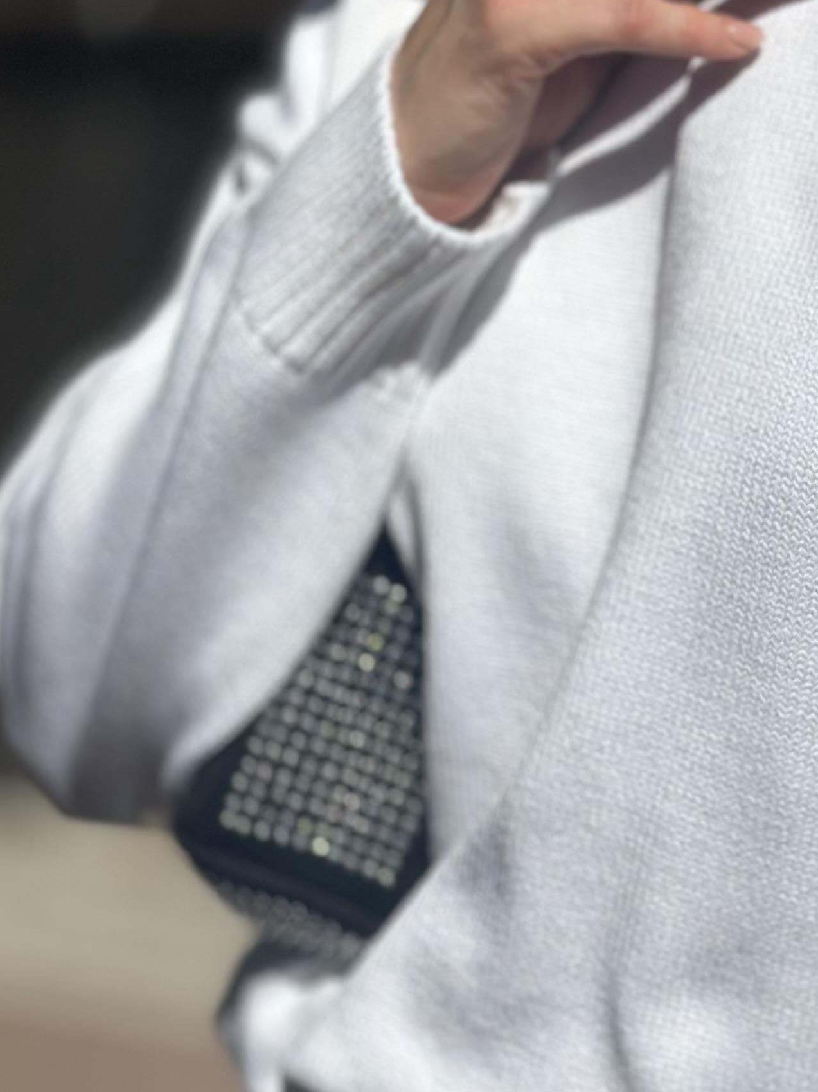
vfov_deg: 17.3
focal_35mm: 114
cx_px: 925
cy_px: 455
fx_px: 3593
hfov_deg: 12.7
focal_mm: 6.86
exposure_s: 1/29412
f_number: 1.78
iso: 80
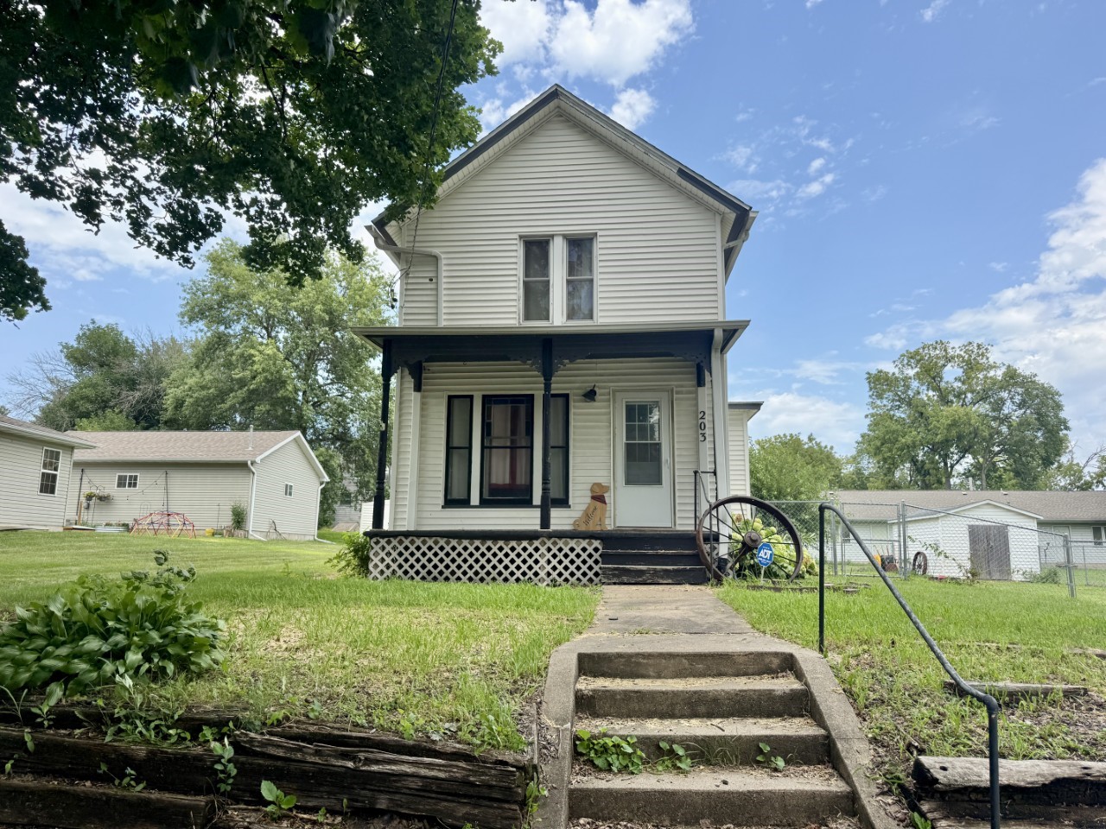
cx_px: 553
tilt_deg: +9.1
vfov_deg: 56.8
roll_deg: -0.5
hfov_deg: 71.6
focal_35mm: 24
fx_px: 767
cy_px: 414
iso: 80
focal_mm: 6.76
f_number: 1.78
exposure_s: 1/2445
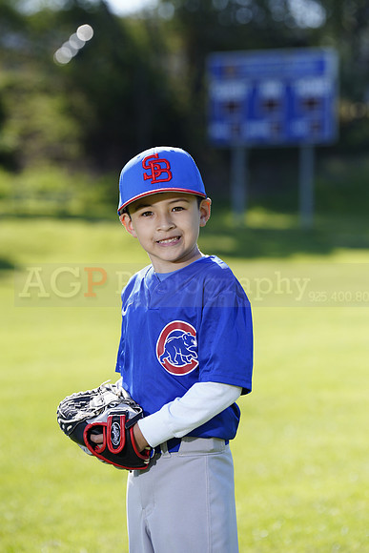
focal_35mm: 173
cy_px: 276
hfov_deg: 7.9
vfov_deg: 11.9
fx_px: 2658
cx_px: 184
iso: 100
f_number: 5
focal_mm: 173
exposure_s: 1/250
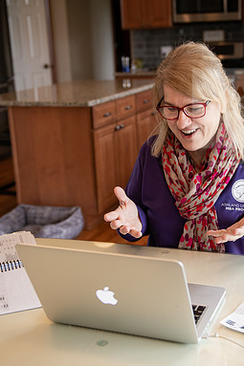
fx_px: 539
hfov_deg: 25.4
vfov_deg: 37.5
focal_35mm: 53
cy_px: 184
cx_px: 164
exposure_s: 1/125
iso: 500
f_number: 3.2
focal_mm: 35
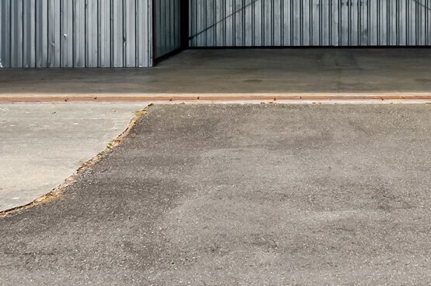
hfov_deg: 24.2
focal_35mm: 83
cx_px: 331
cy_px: -28
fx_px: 992
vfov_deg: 15.9
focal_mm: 18
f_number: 11
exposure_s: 1/125
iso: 110
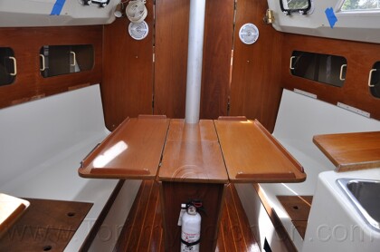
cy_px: 126
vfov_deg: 41.5
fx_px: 332
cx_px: 190
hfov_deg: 59.6
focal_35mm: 32
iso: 200
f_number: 7.1
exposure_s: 1/50
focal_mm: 21
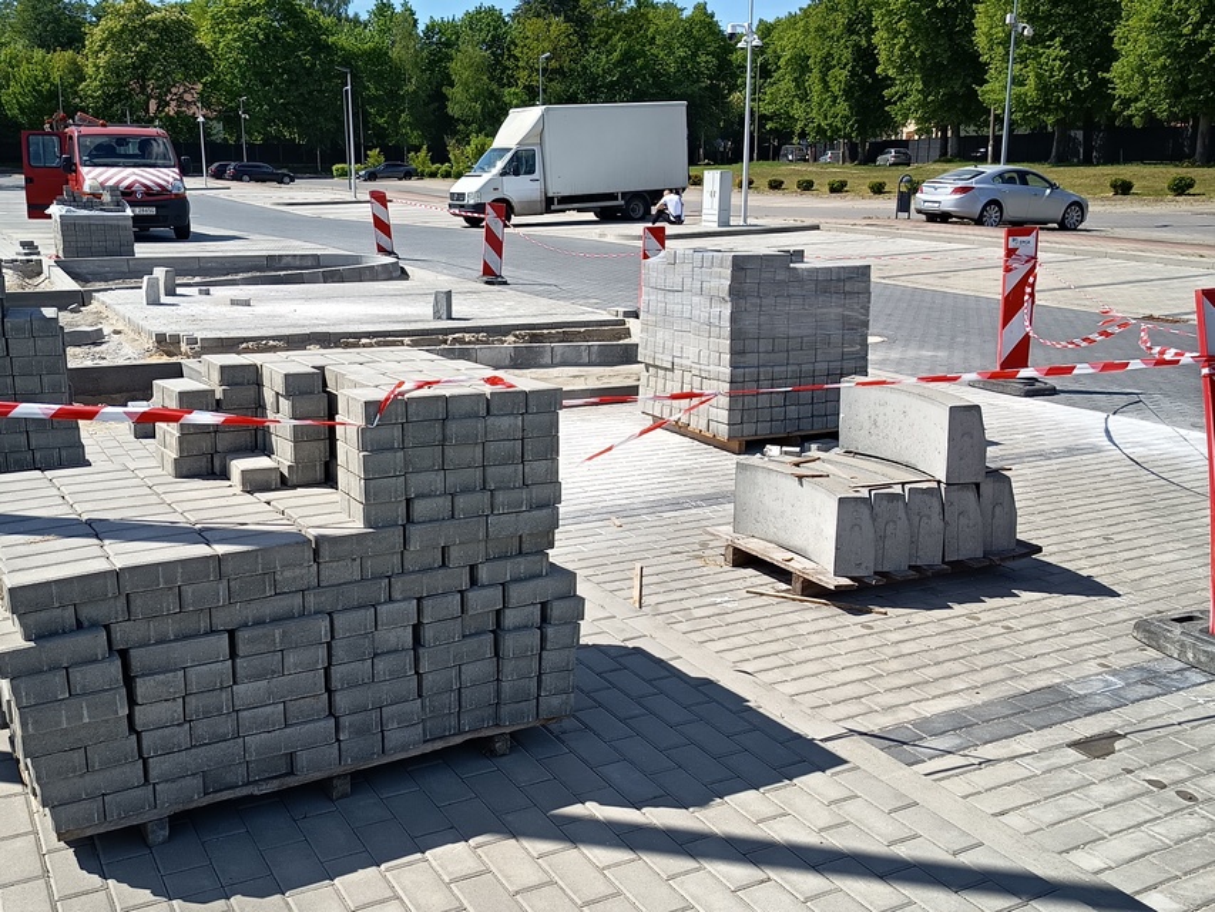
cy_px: 456
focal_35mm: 36
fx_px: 1264
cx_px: 608
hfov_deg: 51.3
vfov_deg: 39.7
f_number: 1.7
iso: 50
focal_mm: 5.27
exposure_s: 1/481
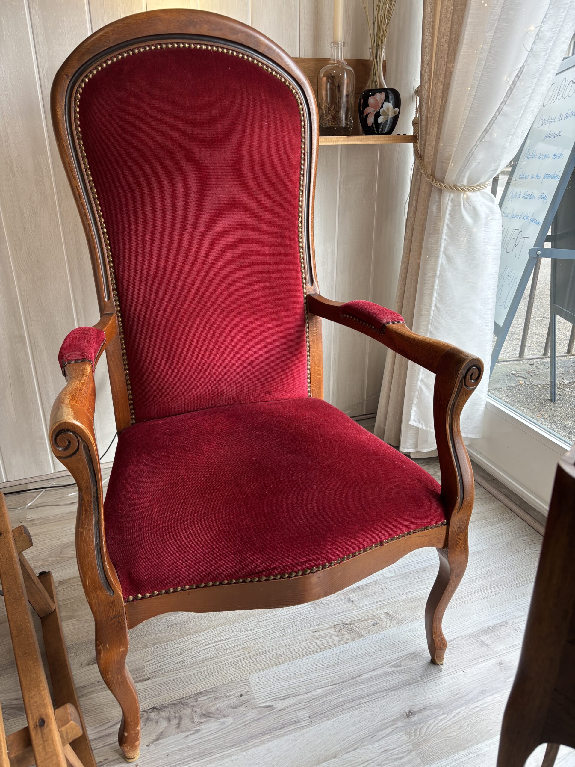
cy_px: 384
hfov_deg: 53.1
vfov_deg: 67.3
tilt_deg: -23.9
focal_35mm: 26
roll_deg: -0.3
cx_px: 288
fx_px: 576
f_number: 1.6
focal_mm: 5.96
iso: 64
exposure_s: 1/100
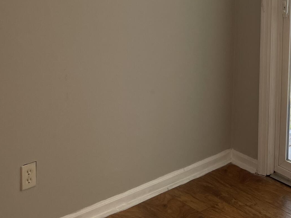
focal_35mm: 75
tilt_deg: -6.2
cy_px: -42
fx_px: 630
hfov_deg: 25.1
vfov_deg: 18.6
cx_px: 269
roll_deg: -1.3
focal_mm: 4.2
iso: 32
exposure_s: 1/143
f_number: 1.6
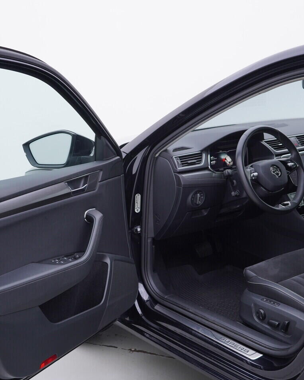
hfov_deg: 29.7
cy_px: 190
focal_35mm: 51
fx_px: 574
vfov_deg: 36.7
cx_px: 134
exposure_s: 1/60
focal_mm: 24
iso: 125
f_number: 3.5
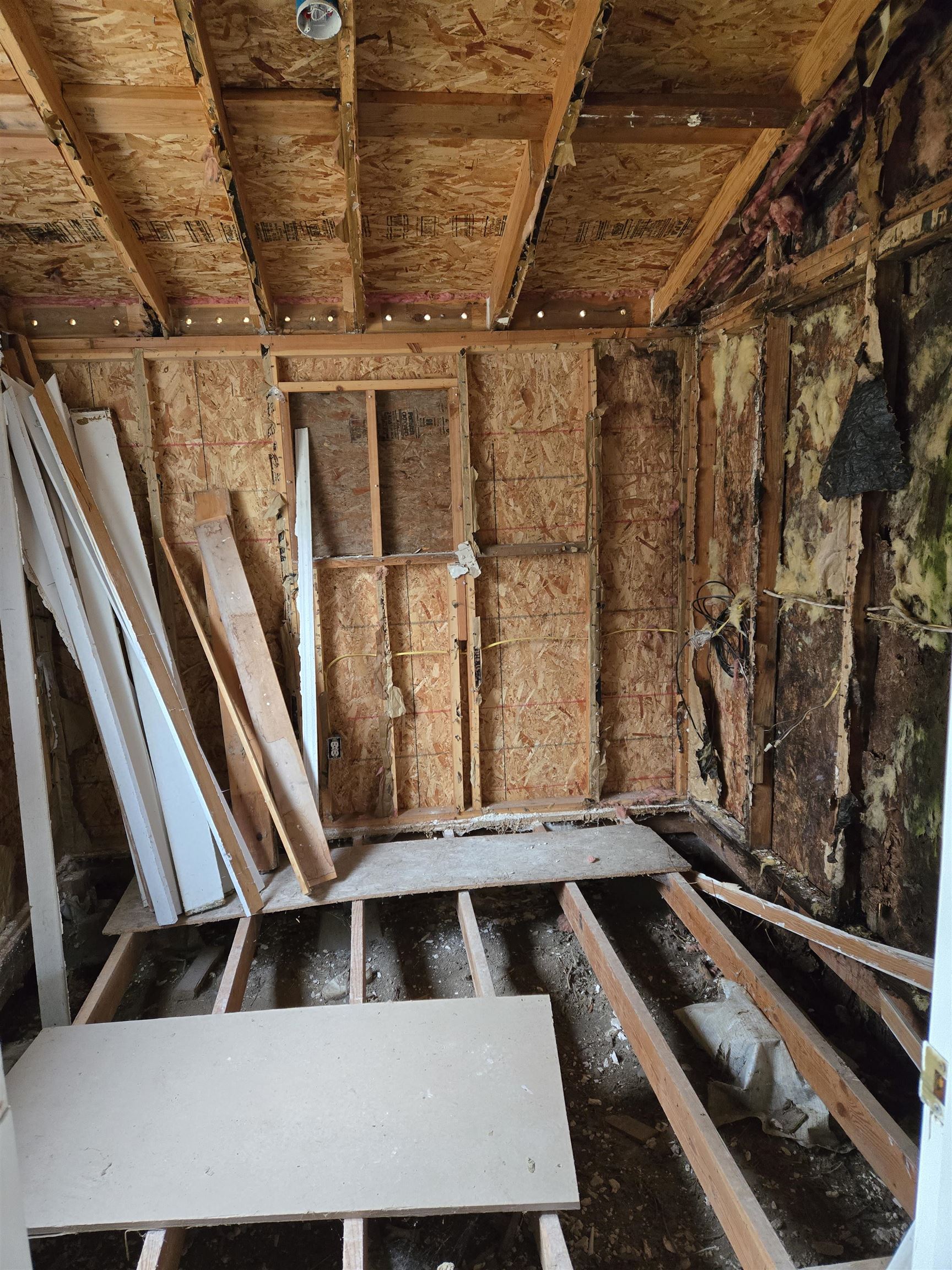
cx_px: 476
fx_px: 843
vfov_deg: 73.9
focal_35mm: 23
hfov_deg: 58.9
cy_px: 635
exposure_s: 1/120
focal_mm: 5.4
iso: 800
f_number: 1.8
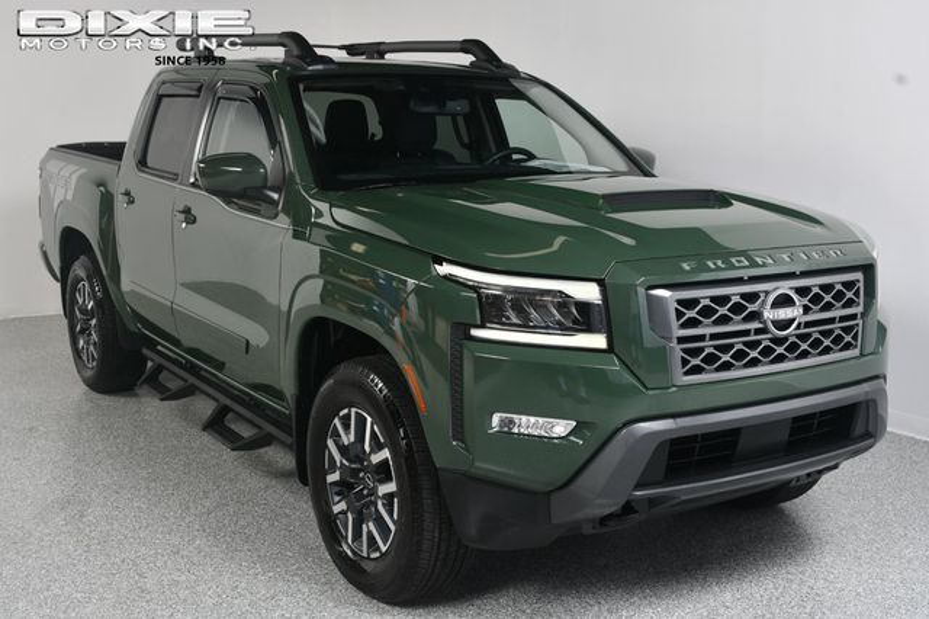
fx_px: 1161
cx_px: 464
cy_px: 310
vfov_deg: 29.8
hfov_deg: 43.6
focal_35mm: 45
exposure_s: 1/160
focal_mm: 30
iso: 100
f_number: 10
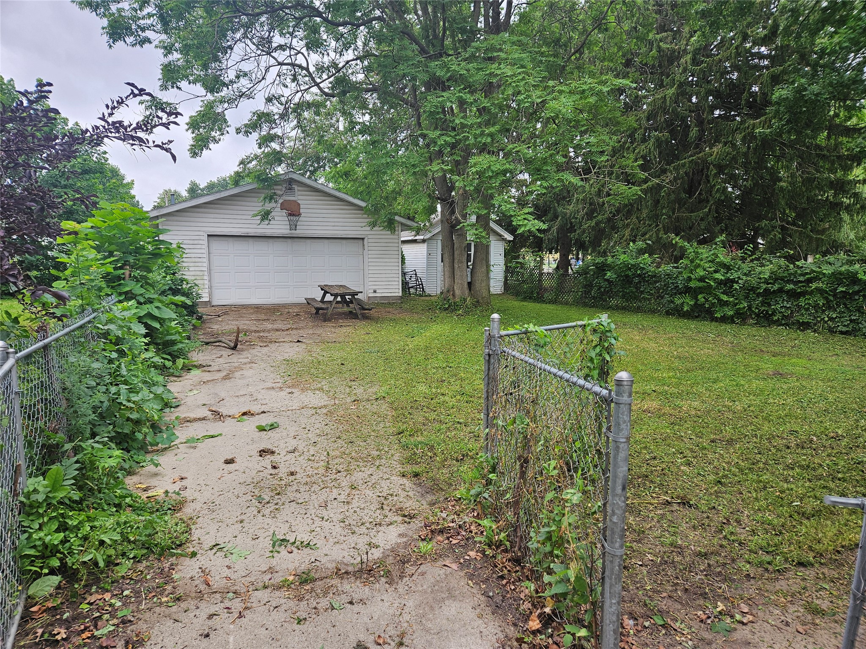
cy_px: 324
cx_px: 433
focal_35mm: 23
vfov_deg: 58.9
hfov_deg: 73.9
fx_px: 575
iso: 32
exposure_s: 1/180
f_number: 1.8
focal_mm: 5.4
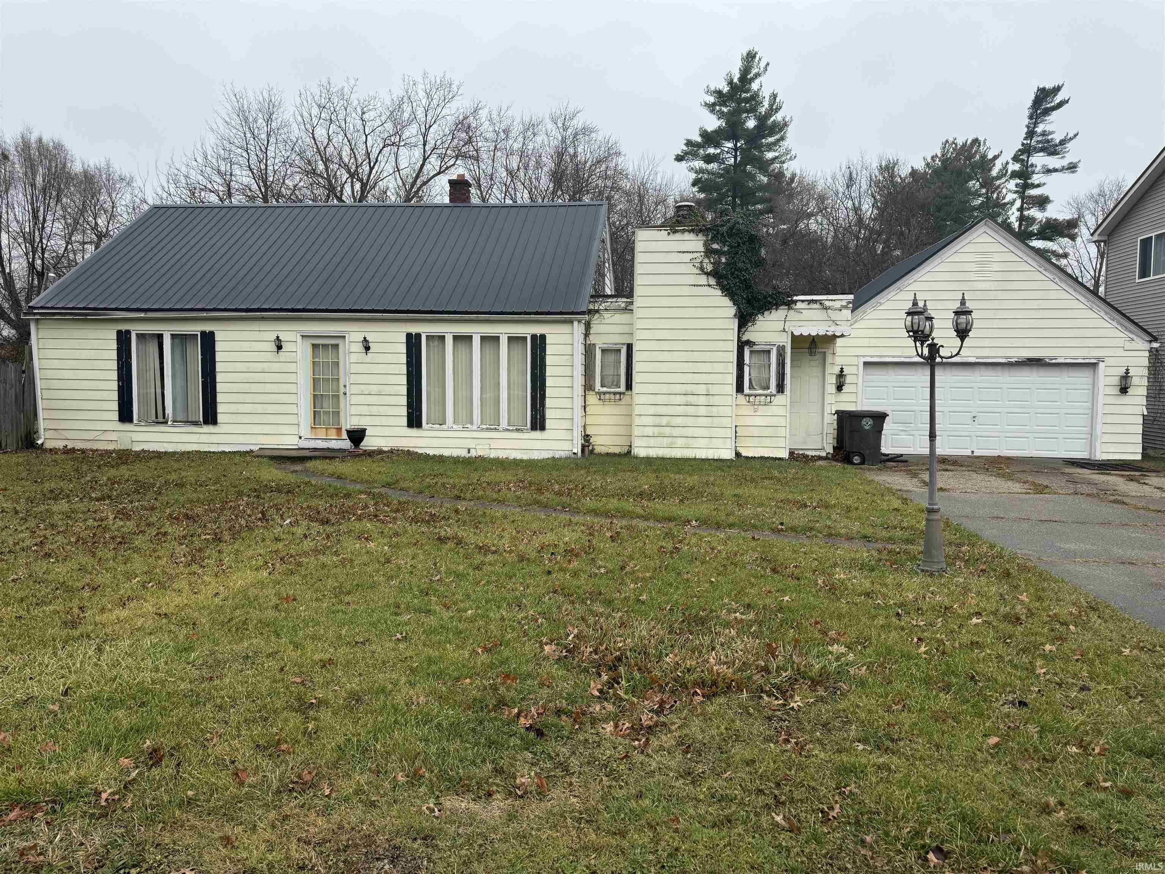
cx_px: 582
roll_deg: +0.3
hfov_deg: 71.6
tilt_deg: -4.9
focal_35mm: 24
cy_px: 437
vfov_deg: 56.8
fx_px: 808
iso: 80
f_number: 1.78
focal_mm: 6.76
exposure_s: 1/1721
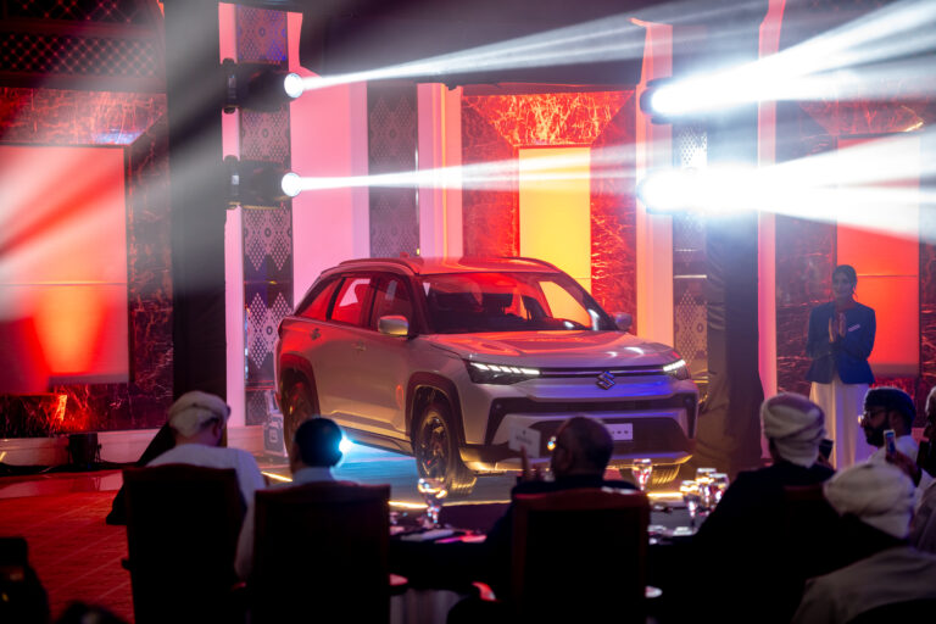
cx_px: 468
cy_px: 312
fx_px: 2730
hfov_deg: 19.5
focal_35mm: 105
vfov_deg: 13.0
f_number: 2.8
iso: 1250
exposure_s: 1/100
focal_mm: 105
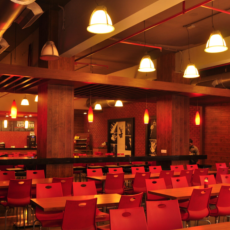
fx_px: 331
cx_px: 97
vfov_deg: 38.3
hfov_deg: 38.3
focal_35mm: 44
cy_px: 126
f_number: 5.6
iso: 200
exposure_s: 1/5
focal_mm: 20
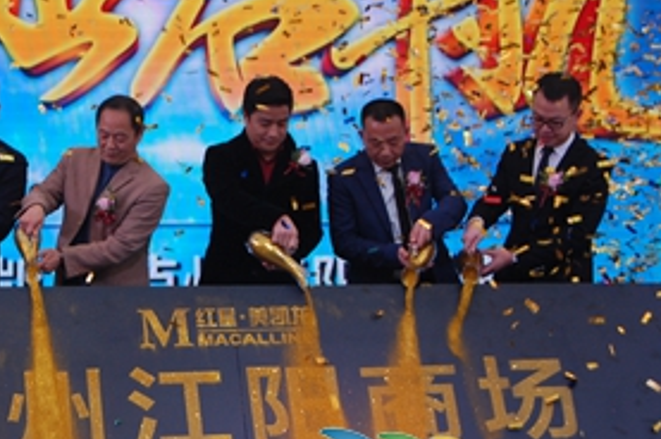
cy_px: 191
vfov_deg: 11.2
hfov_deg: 16.7
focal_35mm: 122
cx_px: 148
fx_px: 2236
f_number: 5.3
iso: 400
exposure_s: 1/100
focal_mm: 45
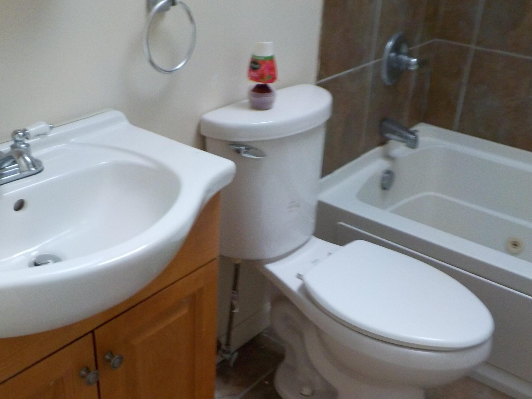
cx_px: 256
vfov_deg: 36.5
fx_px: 599
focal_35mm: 39
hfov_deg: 47.9
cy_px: 257
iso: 280
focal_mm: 4.1
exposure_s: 1/30
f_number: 3.3
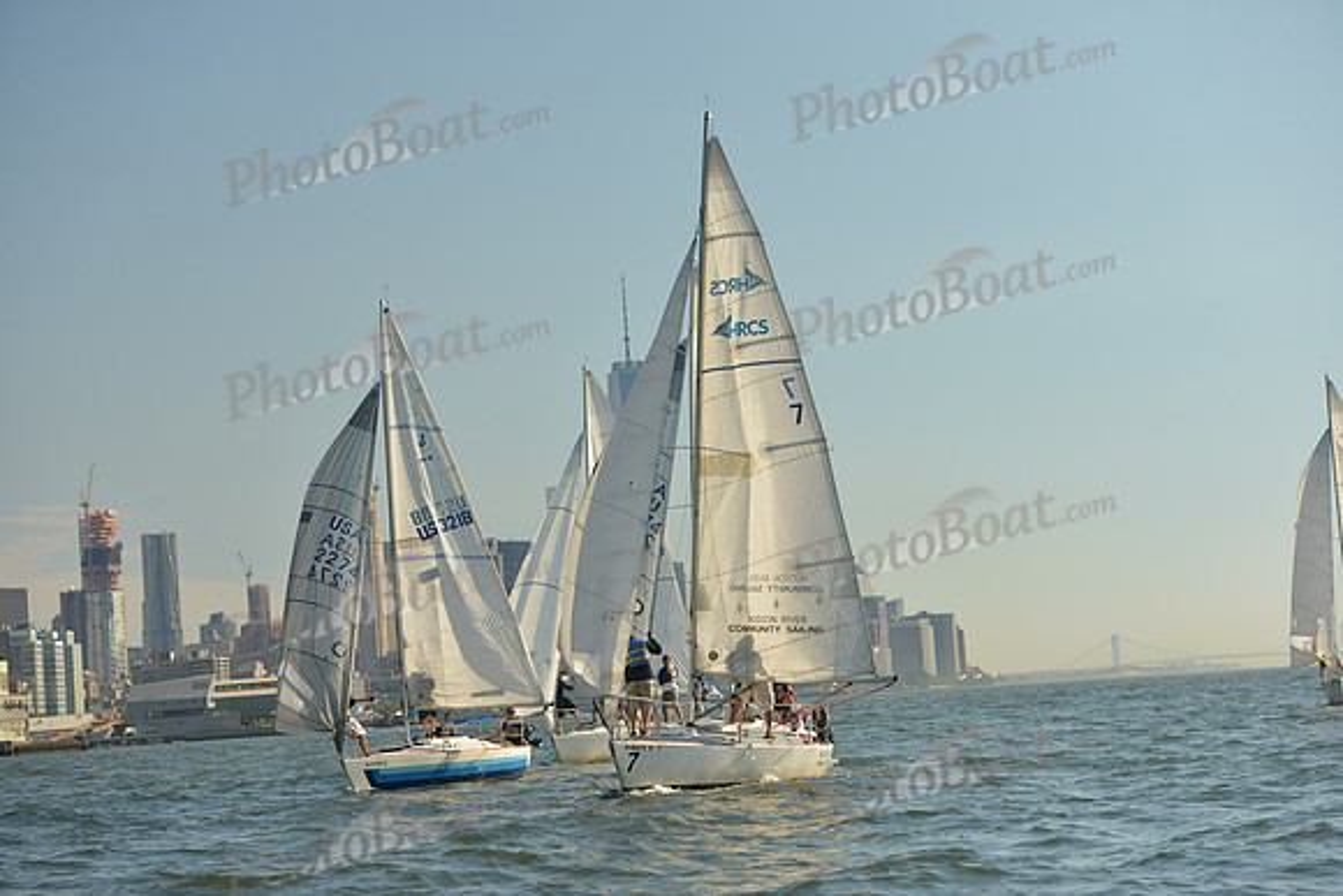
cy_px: 448
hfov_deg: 23.6
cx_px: 672
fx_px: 3209
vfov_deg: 15.9
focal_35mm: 86
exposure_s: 1/1250
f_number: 5.6
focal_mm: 86
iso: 400
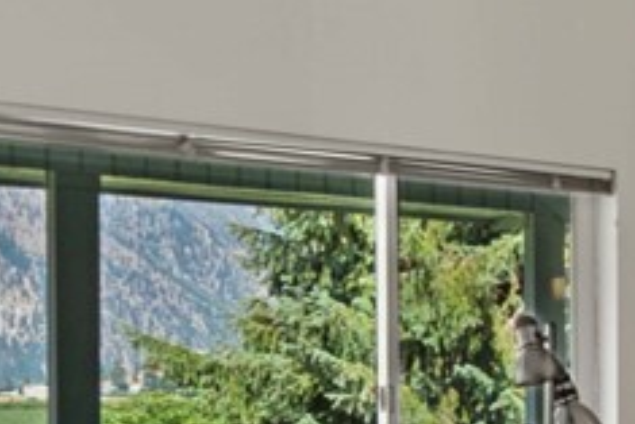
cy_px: 401
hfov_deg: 16.3
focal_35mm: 108
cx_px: 1101
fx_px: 1906
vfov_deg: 12.6
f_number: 8
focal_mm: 15
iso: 200
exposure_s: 1/2
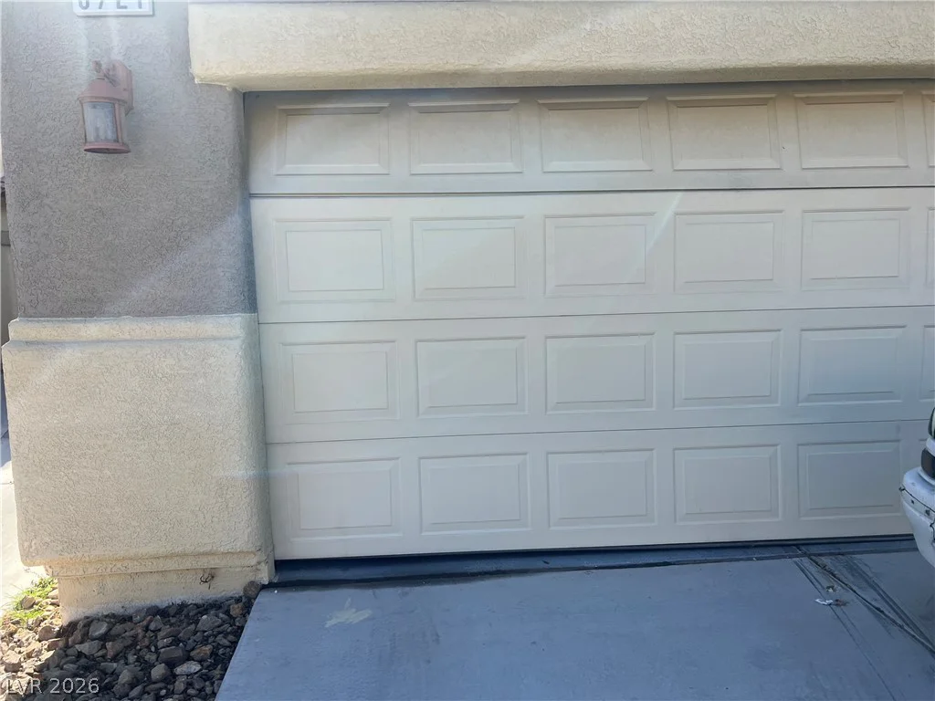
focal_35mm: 26
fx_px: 702
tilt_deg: -3.7
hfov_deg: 67.3
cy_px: 350
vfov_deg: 53.1
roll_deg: +1.9
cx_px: 468
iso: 50
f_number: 1.5
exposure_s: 1/1669
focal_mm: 5.7
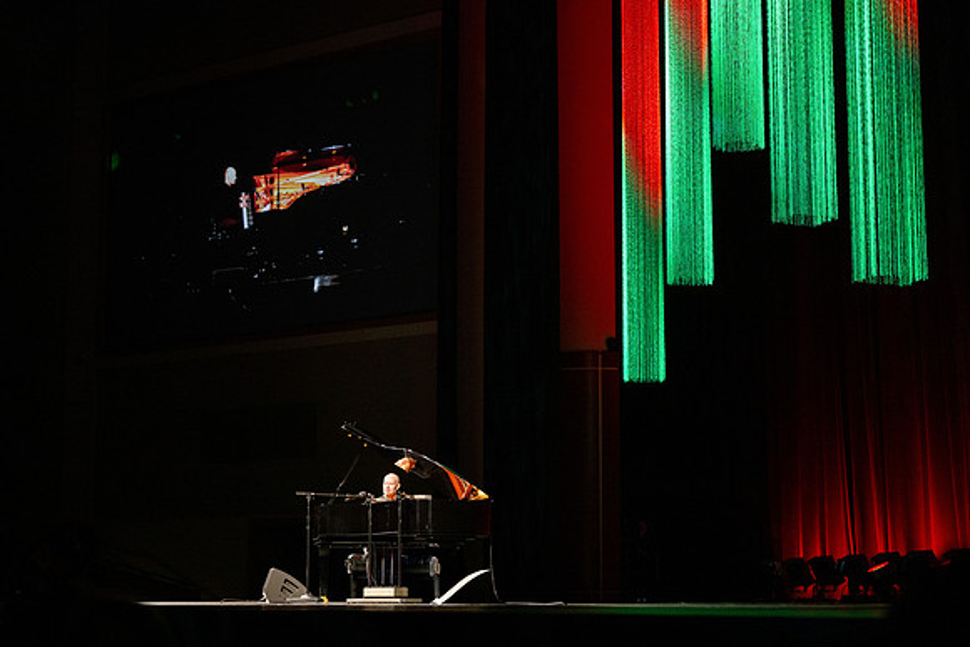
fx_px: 1886
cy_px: 324
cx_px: 485
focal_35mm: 70
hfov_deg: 28.8
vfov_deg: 19.5
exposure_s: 1/320
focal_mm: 70
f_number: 2.8
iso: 1000
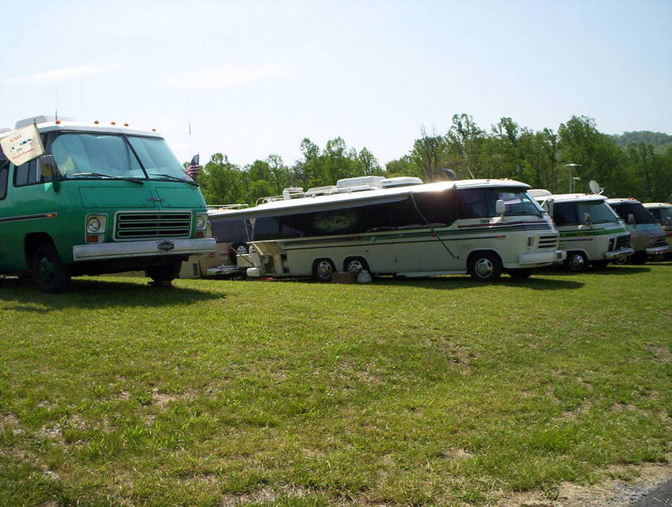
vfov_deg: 37.8
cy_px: 254
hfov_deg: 48.9
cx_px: 336
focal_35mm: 38
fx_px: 739
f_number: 4.5
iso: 100
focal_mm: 4.99
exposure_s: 1/870
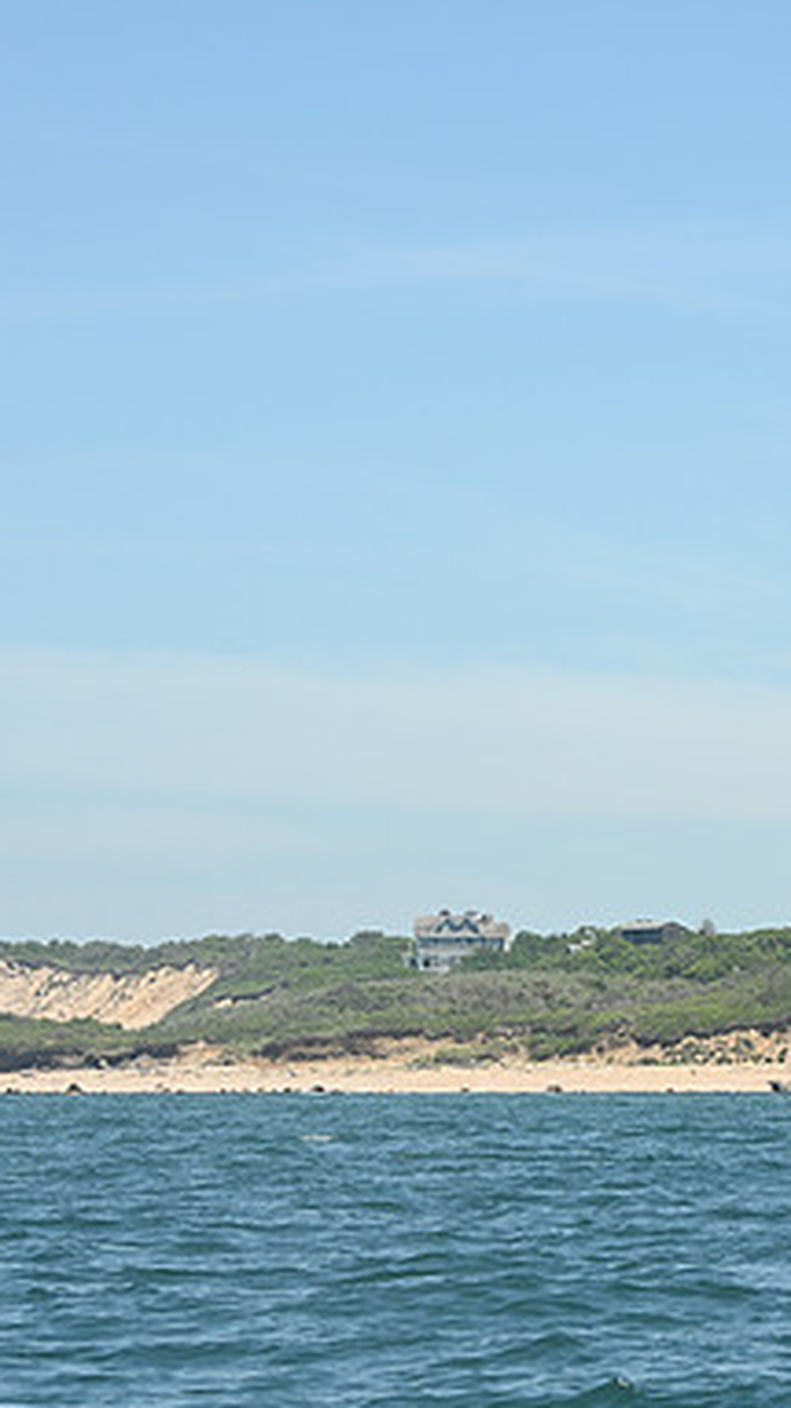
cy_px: 704
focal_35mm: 146
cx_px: 751
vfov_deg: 14.7
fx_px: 5452
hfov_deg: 8.3
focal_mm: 92
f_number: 7.1
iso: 320
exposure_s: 1/1000
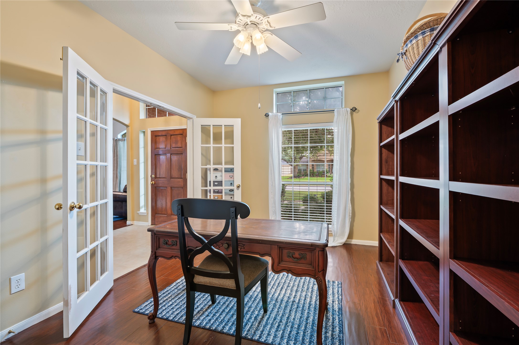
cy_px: 172
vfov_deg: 73.7
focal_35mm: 16
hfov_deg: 96.8
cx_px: 260
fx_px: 230
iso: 125
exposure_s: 1.3
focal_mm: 16
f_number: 6.3
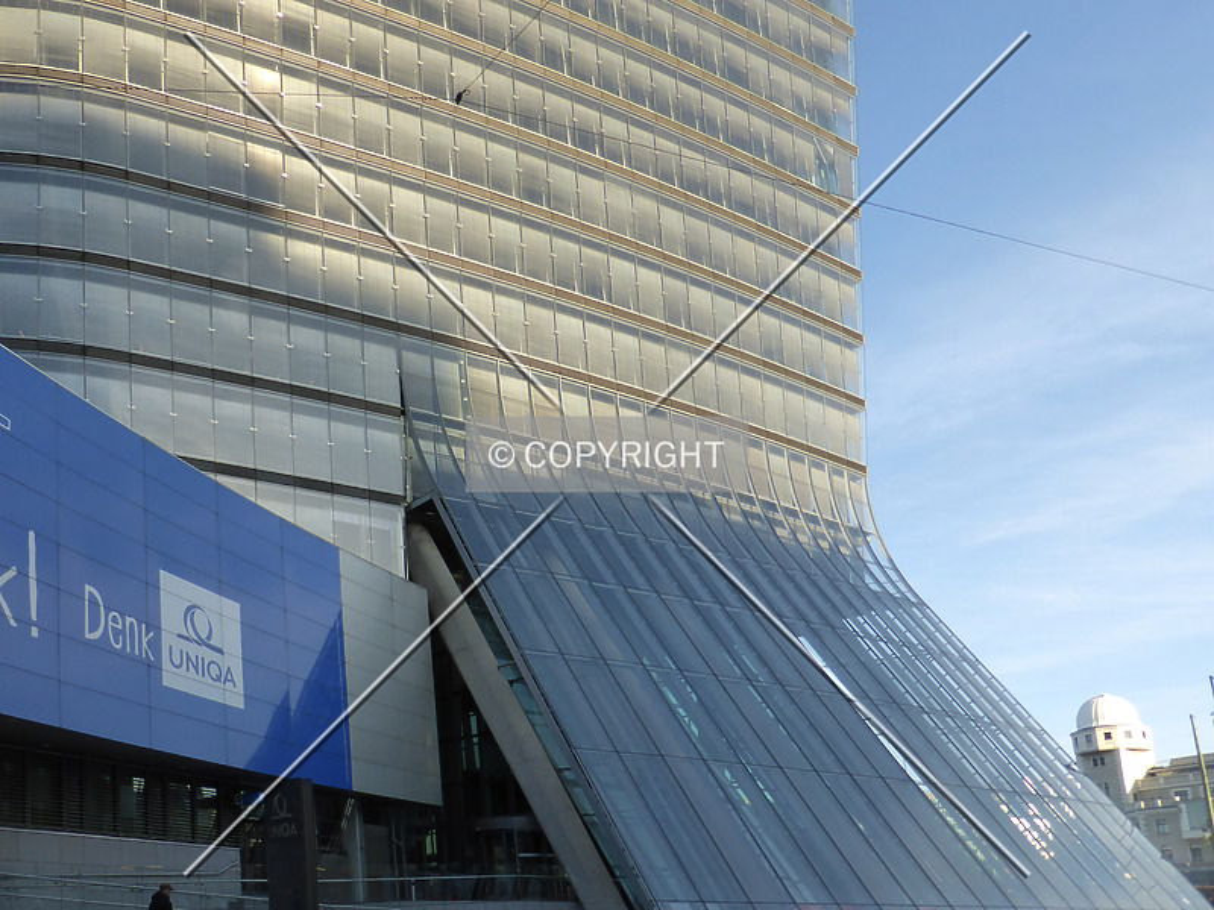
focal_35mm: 25
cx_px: 607
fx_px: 877
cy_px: 455
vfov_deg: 54.9
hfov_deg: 69.4
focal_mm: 4.3
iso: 160
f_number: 3.3
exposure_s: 1/400
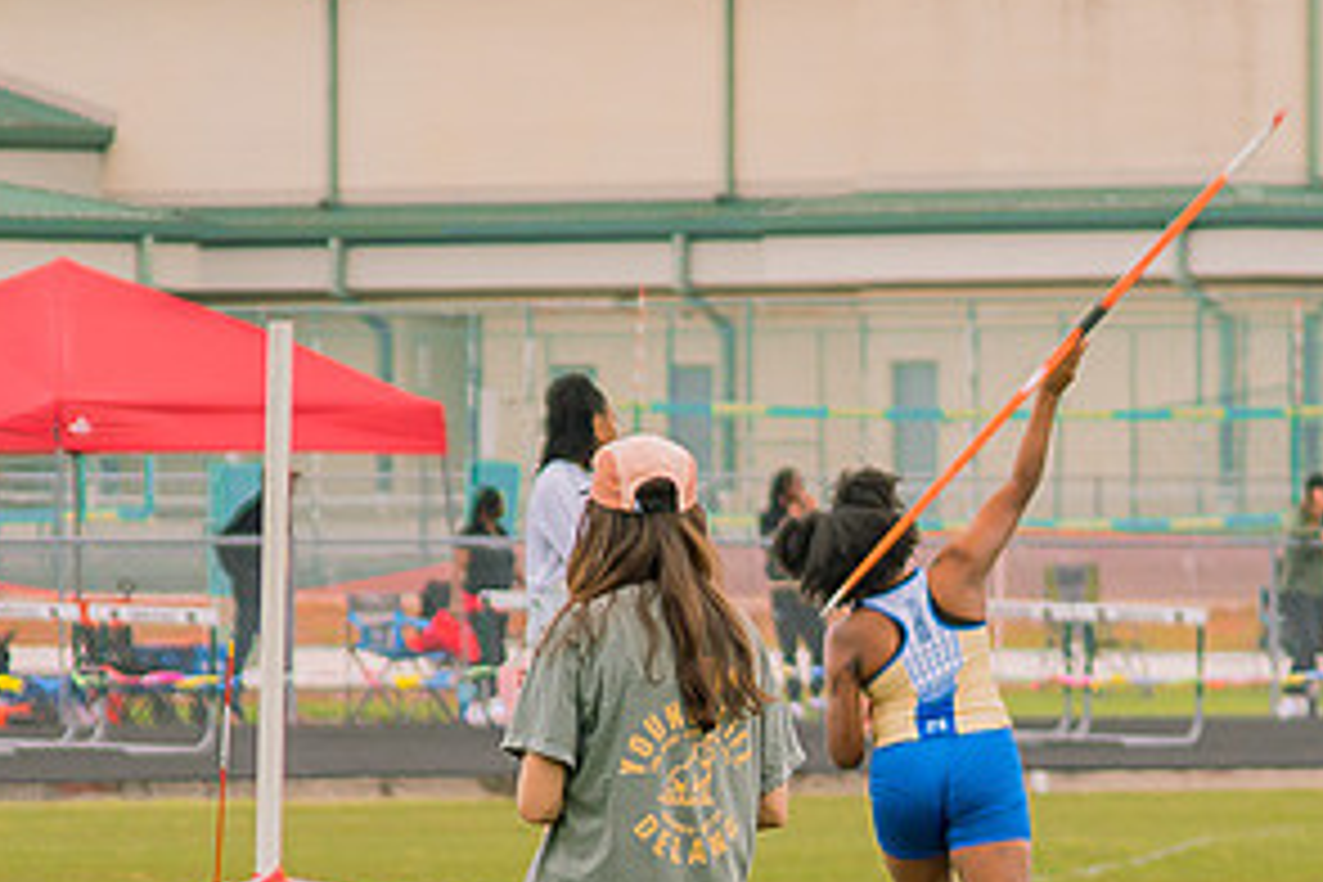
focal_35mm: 502
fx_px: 18447
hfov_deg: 4.1
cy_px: 711
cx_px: 876
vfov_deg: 2.7
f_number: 4
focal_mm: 120
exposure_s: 1/200
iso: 200
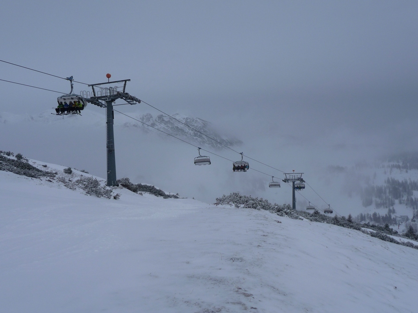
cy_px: 156
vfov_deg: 39.6
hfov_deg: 51.4
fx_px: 435
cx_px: 209
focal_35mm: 36
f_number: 3.7
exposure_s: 1/640
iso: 100
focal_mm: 6
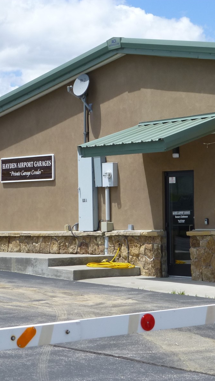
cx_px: 141
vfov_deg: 19.5
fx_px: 1115
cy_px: 191
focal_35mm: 110
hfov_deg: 11.0
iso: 100
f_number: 5
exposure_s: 1/640
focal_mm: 13.3
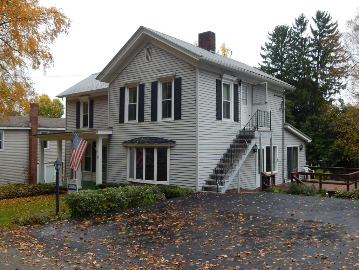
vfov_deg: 41.8
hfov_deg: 54.0
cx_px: 180
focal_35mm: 34
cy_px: 135
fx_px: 353
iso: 125
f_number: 3.3
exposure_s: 1/125
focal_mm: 6.1
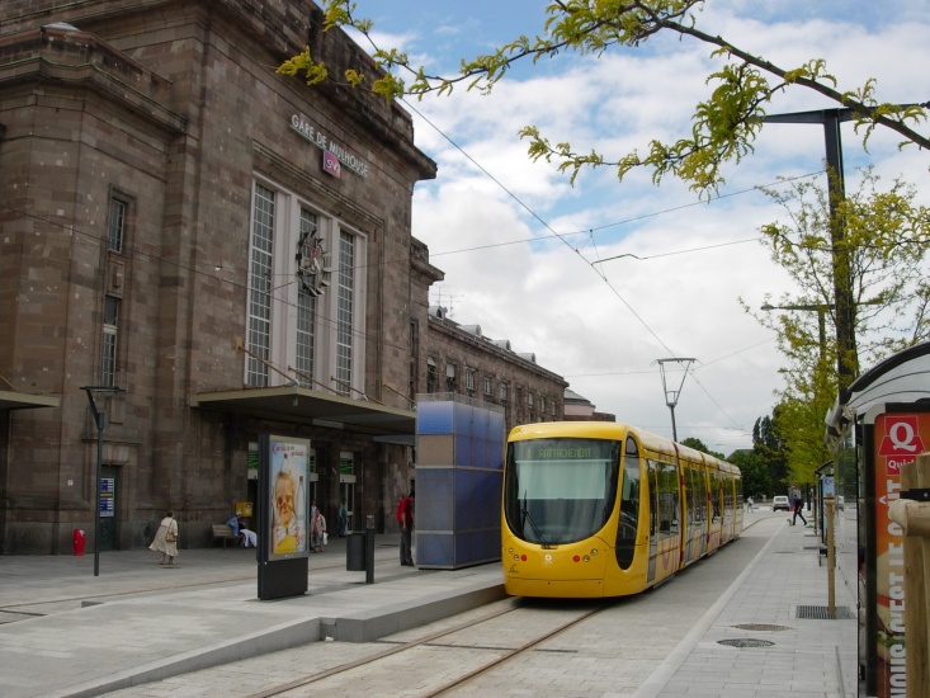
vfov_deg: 37.7
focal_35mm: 38
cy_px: 349
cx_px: 465
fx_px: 1021
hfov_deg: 49.0
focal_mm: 7.8
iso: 79
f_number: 4.8
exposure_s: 1/995
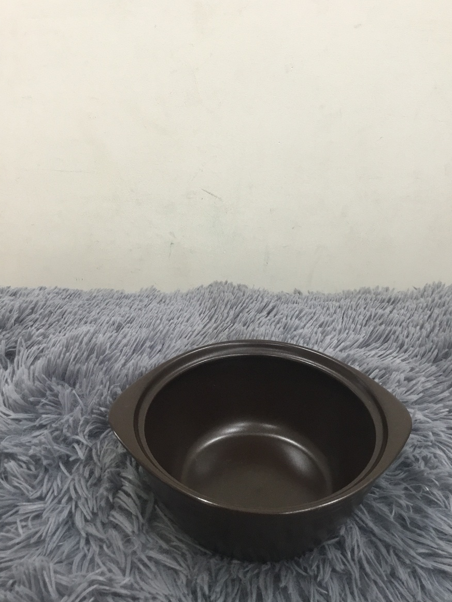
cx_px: 224
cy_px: 294
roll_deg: -0.5
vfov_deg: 56.8
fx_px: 557
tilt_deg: -27.8
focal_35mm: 32
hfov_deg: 44.2
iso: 100
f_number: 2.4
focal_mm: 3.3
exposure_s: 1/33
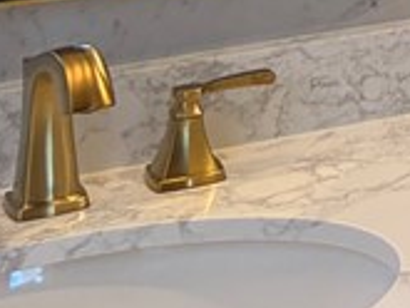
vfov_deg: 8.3
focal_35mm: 161
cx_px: 1098
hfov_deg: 10.1
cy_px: -502
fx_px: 1908
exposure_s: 1/120
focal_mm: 5.96
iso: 125
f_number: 1.6
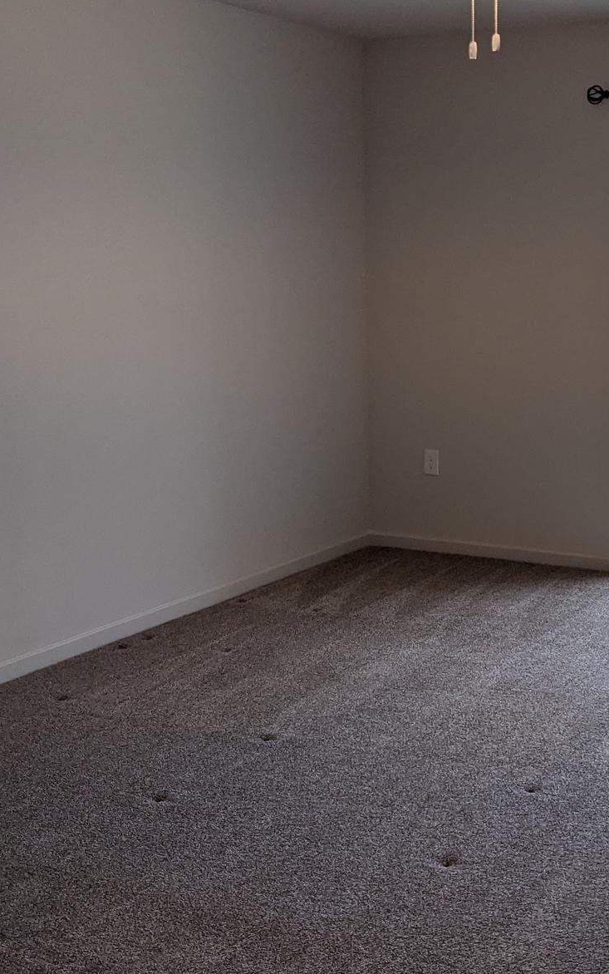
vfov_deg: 40.2
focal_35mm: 50
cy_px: 433
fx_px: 1327
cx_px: 543
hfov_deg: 25.1
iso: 66
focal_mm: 4.38
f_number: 1.73
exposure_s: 1/427
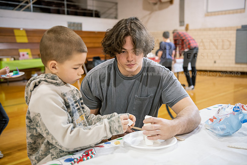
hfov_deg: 48.4
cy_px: 82
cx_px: 124
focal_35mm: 40
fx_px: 274
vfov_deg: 33.4
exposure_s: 1/160
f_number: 3.2
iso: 1250
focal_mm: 40
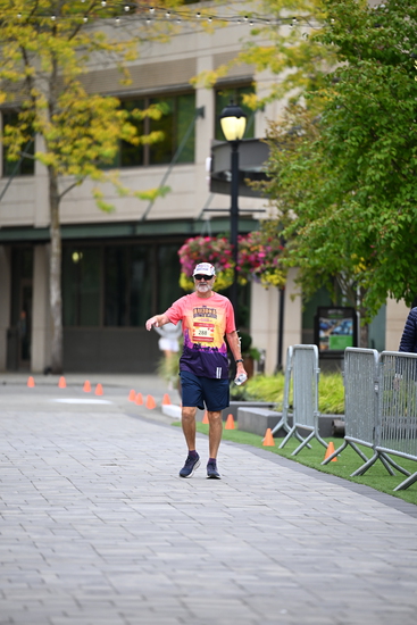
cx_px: 208
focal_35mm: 200
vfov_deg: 10.3
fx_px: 3473
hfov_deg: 6.9
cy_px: 312
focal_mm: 200
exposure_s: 1/2000
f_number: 2.8
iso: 640
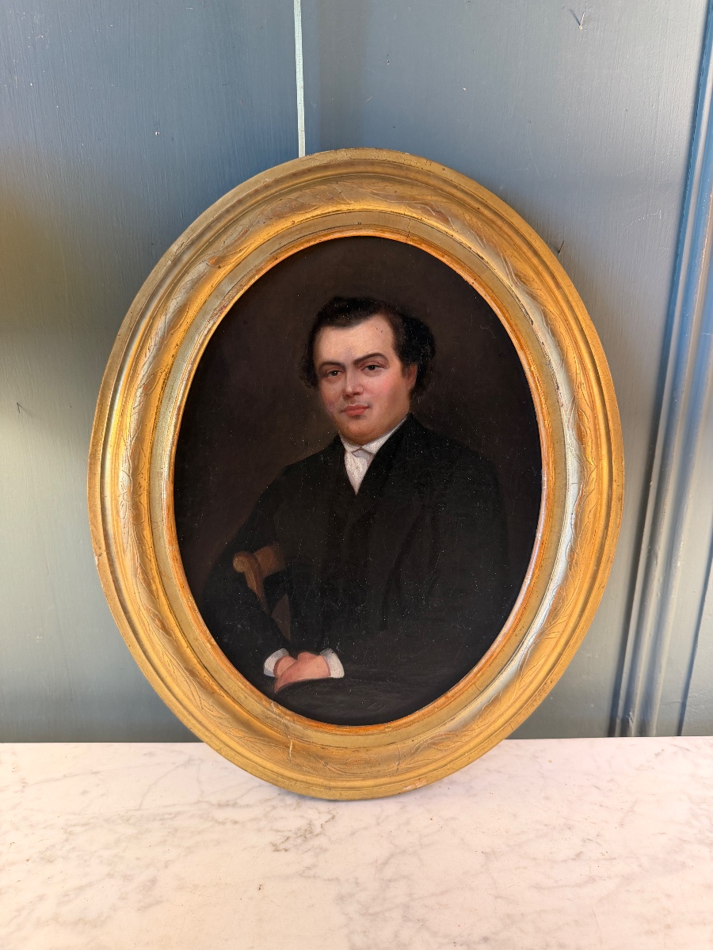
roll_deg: -0.7
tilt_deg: -16.4
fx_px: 659
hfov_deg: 56.8
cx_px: 356
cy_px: 475
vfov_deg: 71.6
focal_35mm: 24
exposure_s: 1/50
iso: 160
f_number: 1.78
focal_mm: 6.76
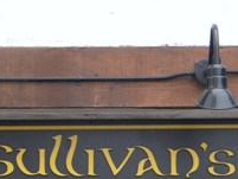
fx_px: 1417
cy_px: 168
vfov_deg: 7.2
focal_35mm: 206
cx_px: 92
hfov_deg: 9.6
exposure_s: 1/126
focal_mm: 15.1
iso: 80
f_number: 4.5
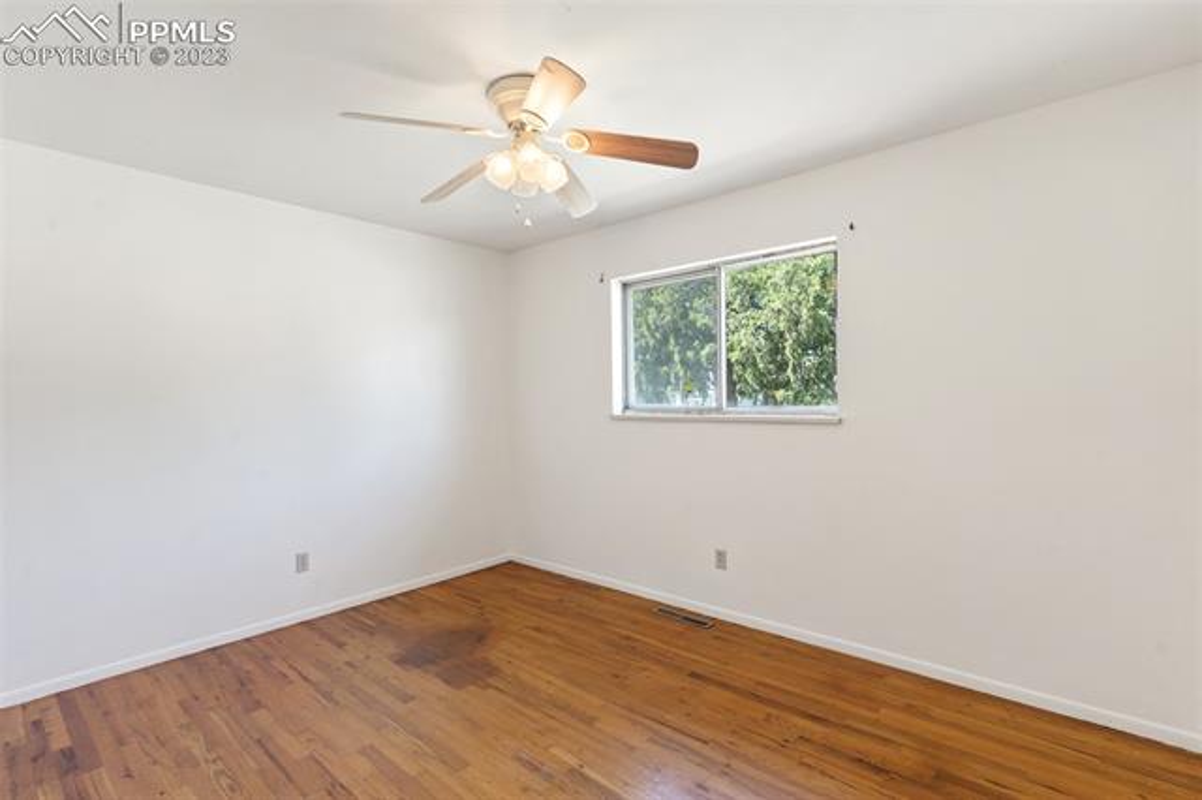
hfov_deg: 93.3
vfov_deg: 70.4
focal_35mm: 17
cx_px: 601
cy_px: 400
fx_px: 567
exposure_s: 1/5
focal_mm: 17
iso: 400
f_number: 8
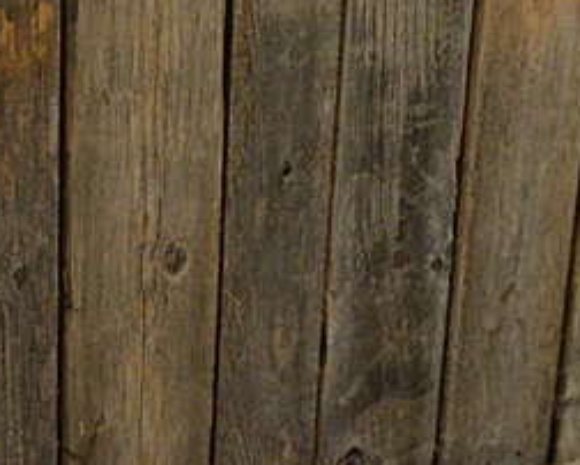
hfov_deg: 17.8
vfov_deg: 13.9
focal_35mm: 106
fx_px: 1819
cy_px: -178
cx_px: 51
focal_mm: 19
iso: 2800
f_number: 3.5
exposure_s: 1/60
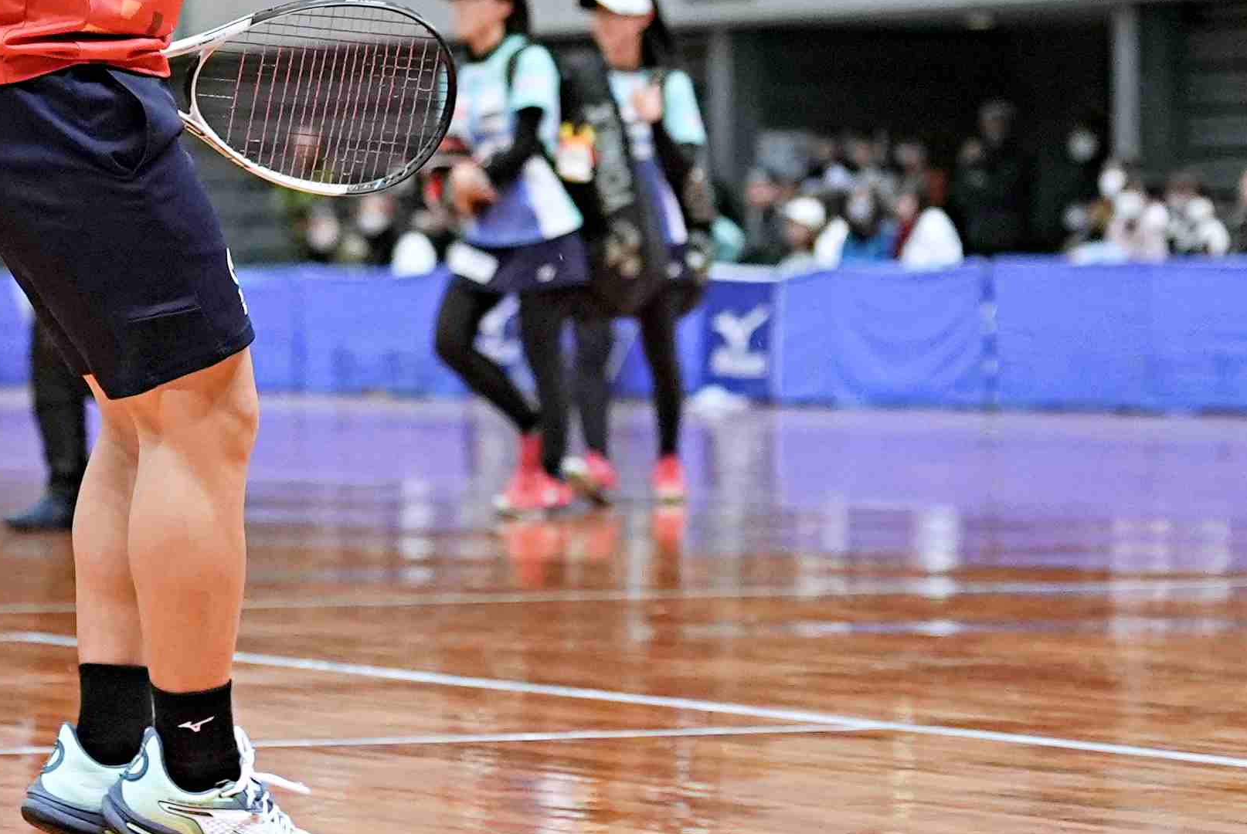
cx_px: 176
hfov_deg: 8.0
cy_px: -38
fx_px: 8877
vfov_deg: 5.4
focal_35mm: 256
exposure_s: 1/400
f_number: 2.8
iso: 1600
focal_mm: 70
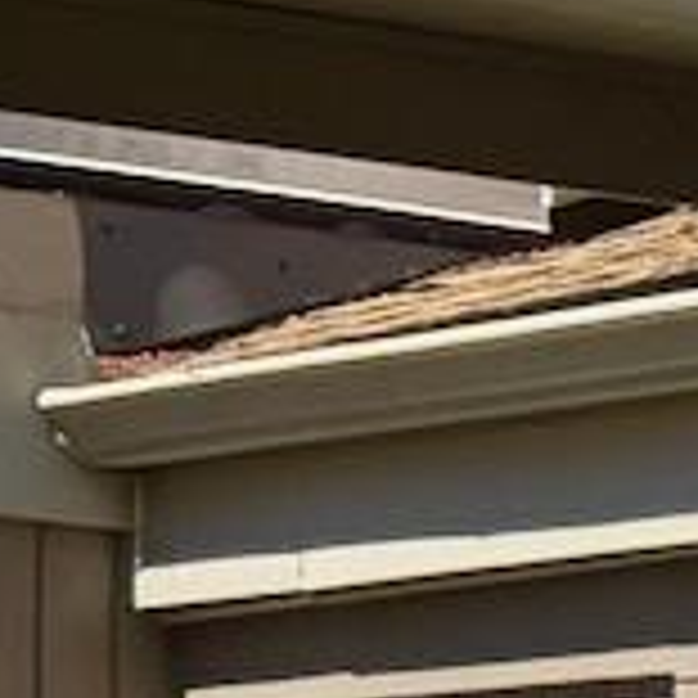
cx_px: 2765
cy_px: 1945
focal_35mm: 351
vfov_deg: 4.8
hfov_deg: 4.6
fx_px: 8007
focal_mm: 6.76
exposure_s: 1/3425
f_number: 1.78
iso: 64
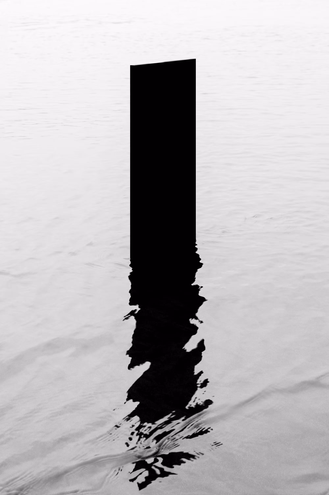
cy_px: 248
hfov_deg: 18.9
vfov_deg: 28.1
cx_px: 164
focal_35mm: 72
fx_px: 989
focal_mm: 48
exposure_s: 1/80
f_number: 9
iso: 400
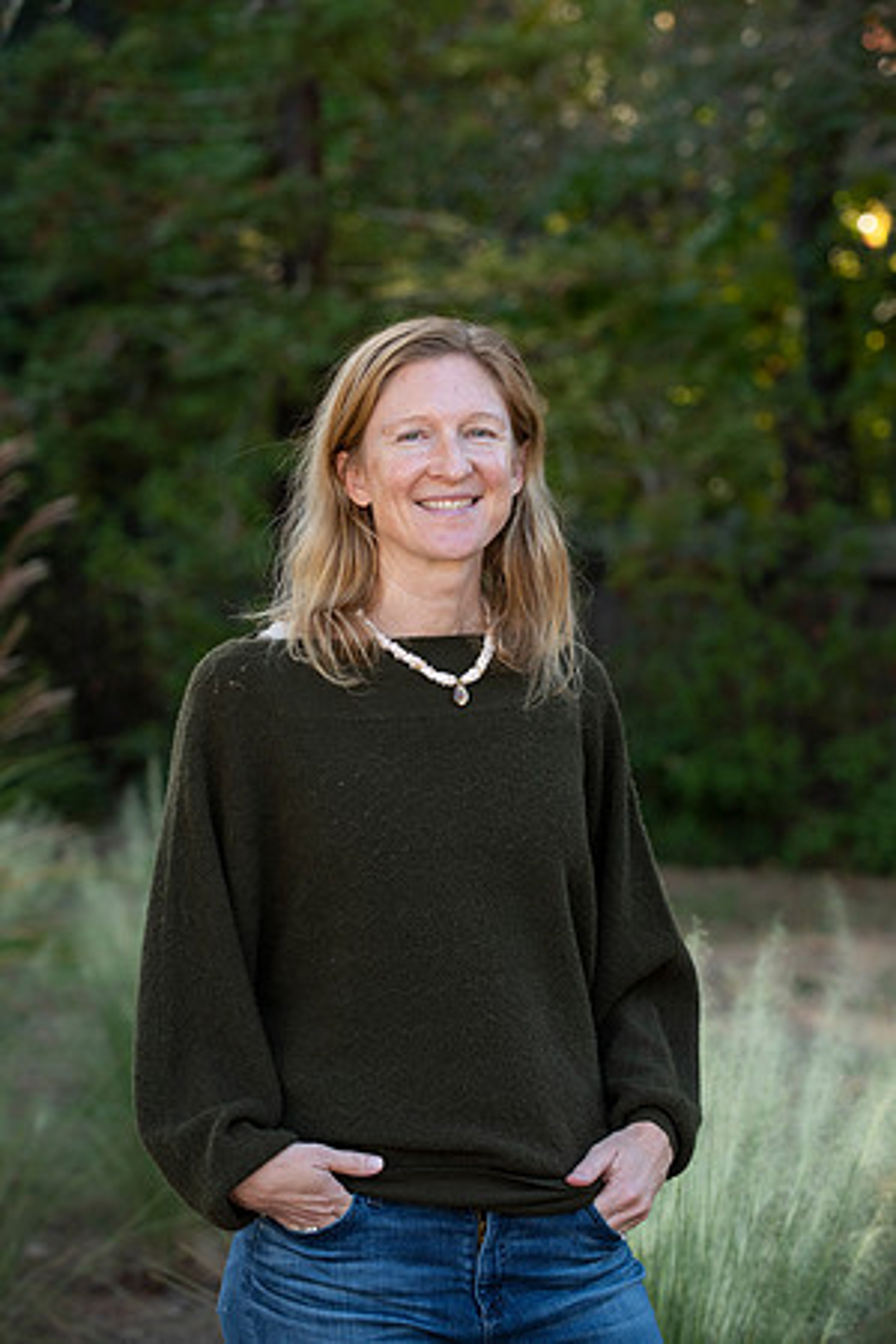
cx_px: 448
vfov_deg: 17.6
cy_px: 672
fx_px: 4330
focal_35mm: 116
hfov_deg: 11.8
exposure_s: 1/250
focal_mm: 116
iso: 500
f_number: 5
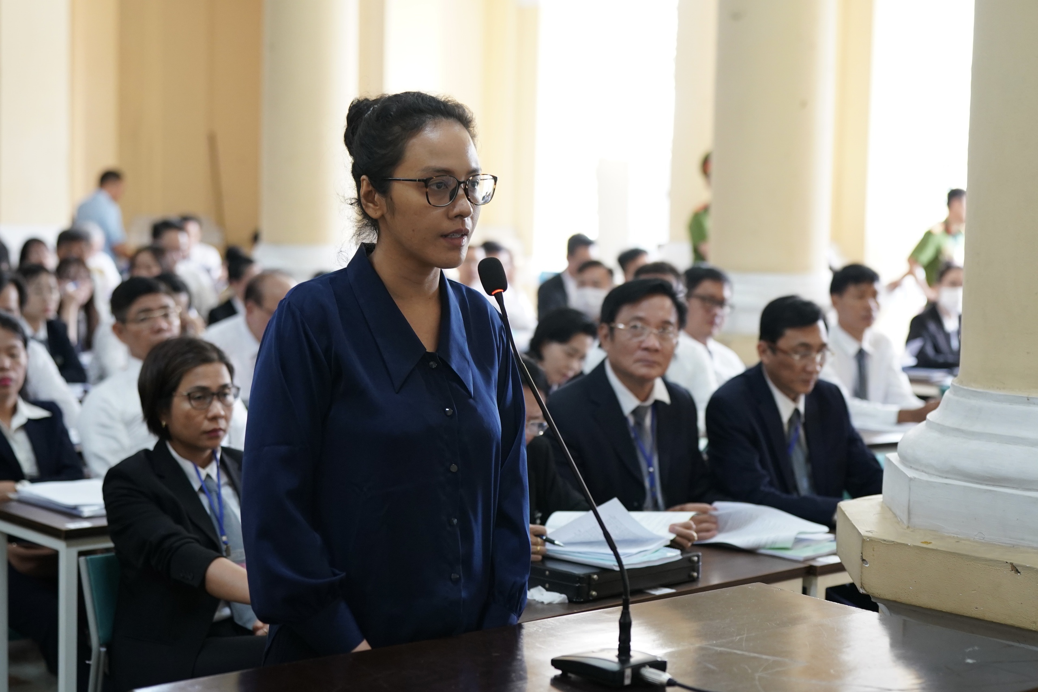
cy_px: 346
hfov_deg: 41.9
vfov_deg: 28.6
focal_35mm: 47
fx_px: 1355
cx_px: 519
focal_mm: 47
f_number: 2.5
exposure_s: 1/125
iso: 1600
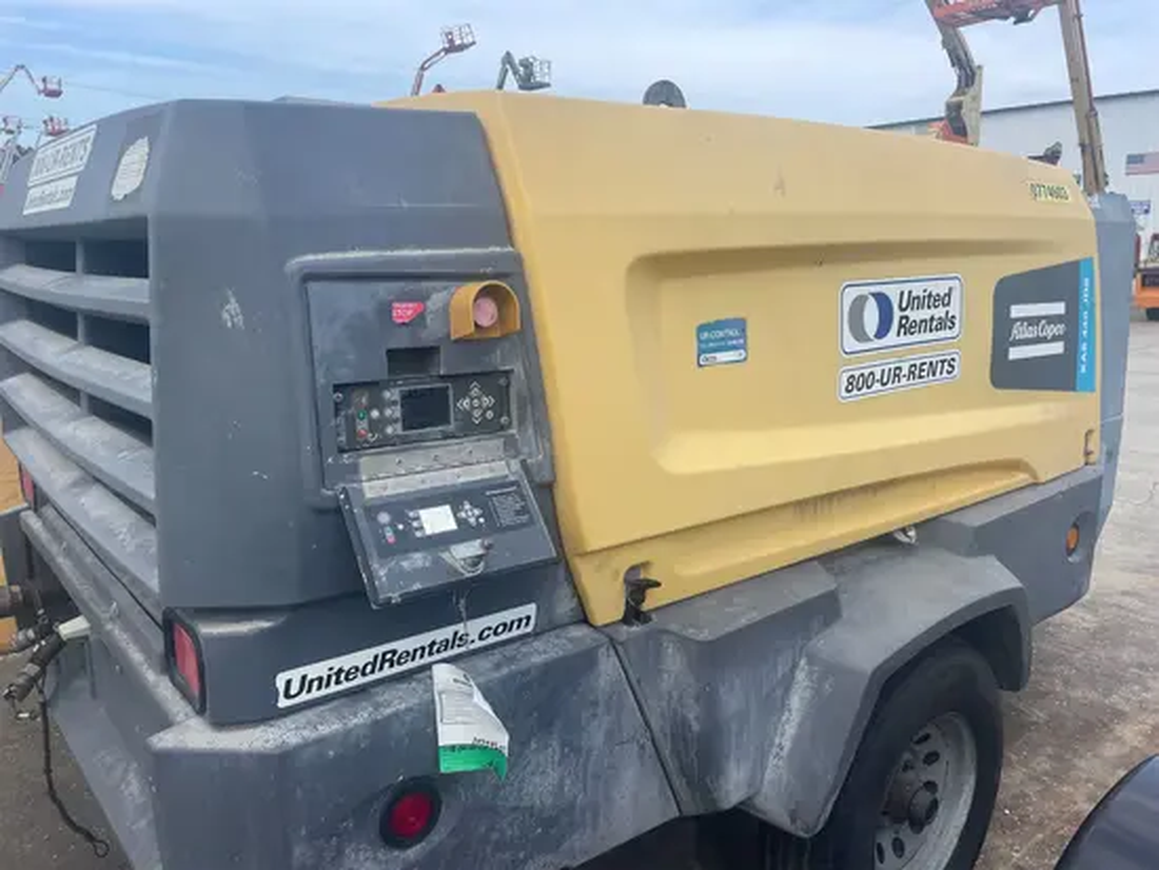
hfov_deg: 67.3
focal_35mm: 26
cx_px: 580
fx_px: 871
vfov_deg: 53.1
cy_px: 435
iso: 32
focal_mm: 4.2
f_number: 1.6
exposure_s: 1/2053
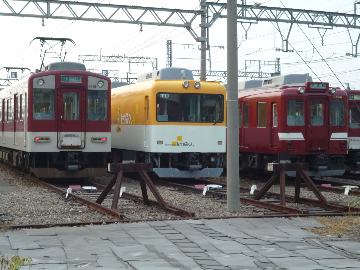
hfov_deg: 27.8
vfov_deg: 21.0
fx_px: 728
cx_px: 180
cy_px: 135
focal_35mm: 70
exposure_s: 1/100
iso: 125
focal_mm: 12.5
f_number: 5
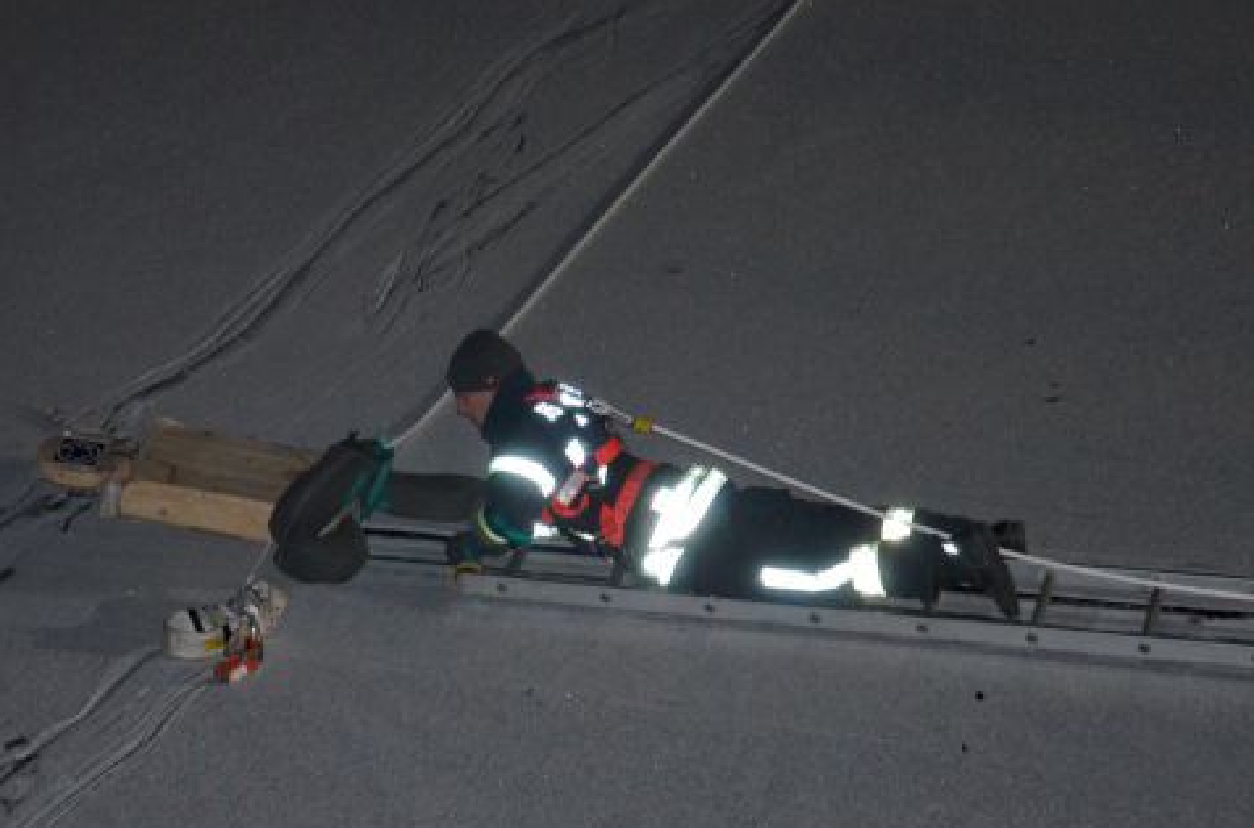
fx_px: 4689
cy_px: 499
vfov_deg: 10.1
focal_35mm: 135
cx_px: 513
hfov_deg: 15.2
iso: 3200
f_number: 5.3
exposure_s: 1/60
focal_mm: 66
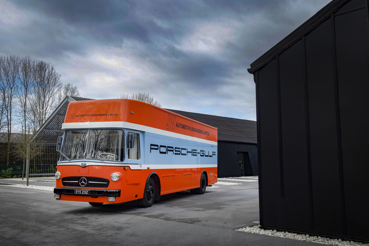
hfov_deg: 54.4
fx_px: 359
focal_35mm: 35
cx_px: 184
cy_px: 123
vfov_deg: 37.8
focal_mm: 35
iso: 1000
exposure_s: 1/100
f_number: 7.1
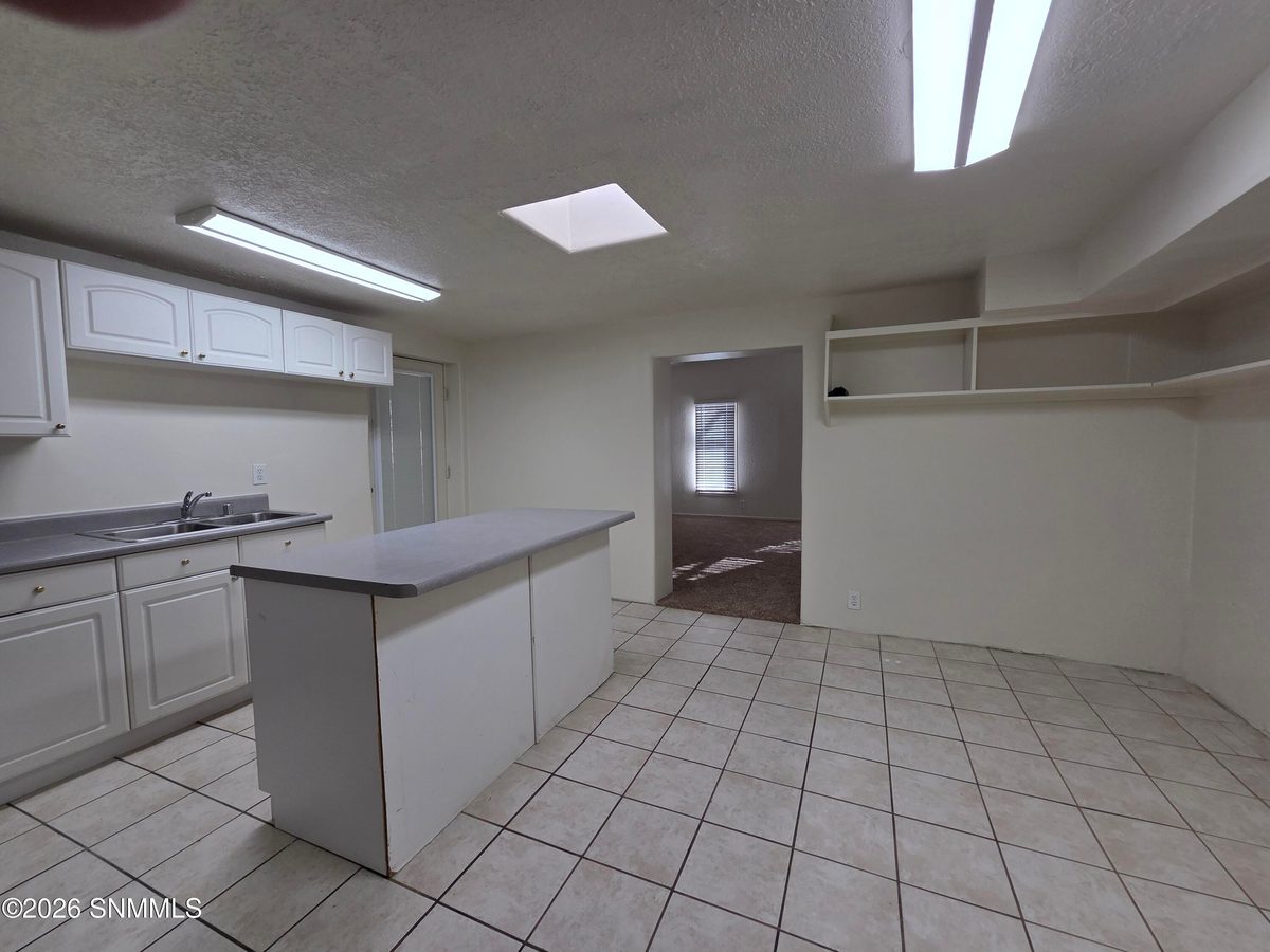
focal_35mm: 13
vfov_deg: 89.9
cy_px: 476
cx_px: 635
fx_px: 477
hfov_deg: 106.2
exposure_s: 1/144
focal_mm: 2.2
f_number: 2.2
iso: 50
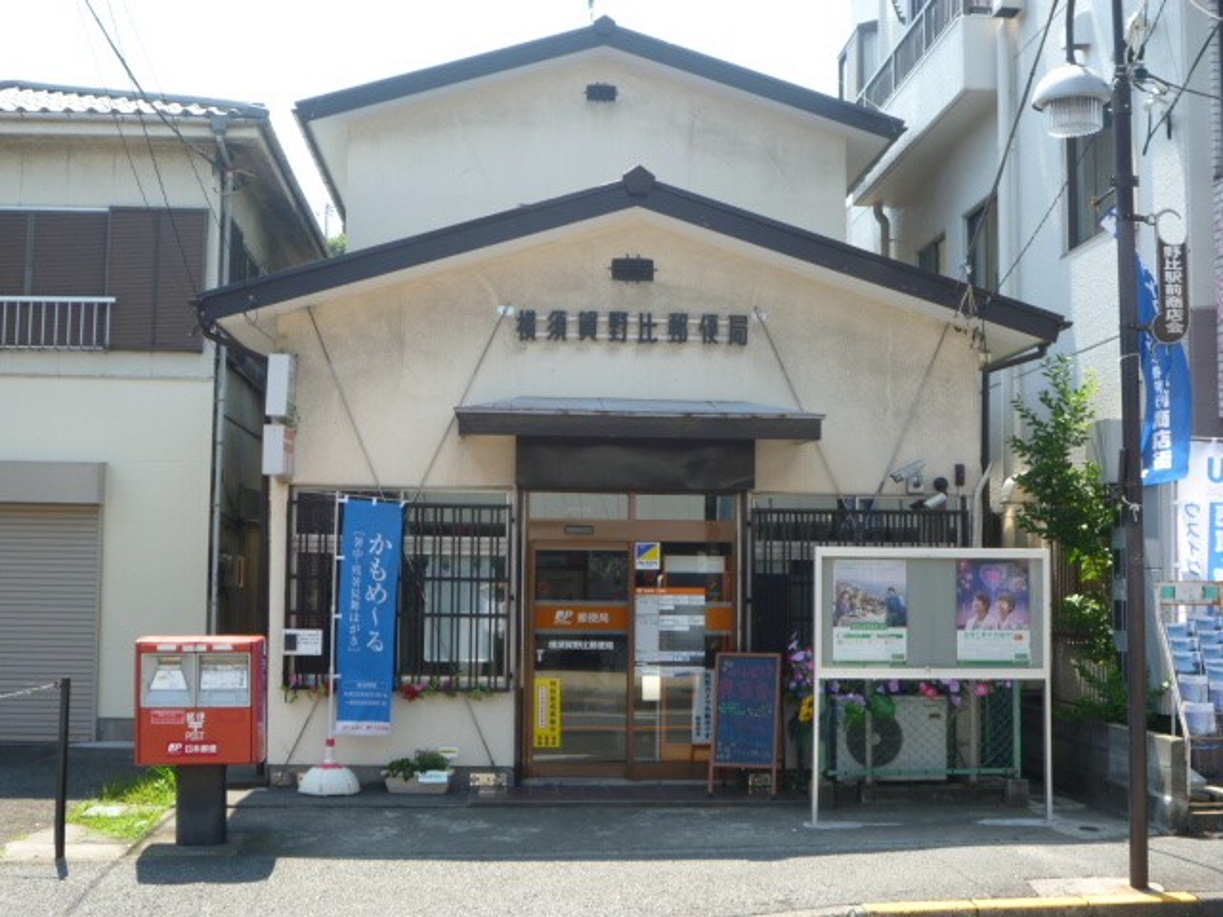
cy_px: 458
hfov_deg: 38.2
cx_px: 612
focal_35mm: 50
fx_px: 1767
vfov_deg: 29.1
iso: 80
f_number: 4
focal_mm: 8.9
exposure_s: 1/200
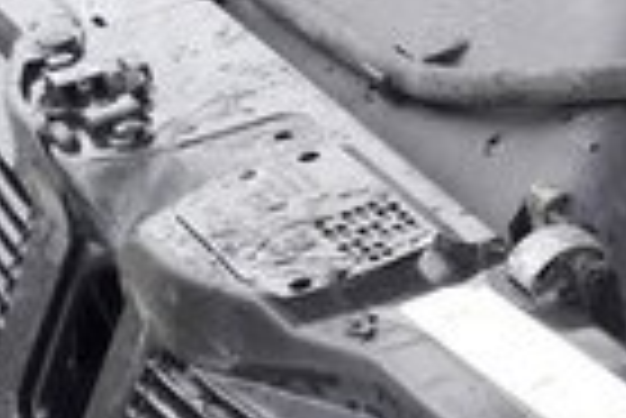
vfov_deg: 10.0
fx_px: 2402
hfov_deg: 13.0
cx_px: 1225
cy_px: 276
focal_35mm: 138
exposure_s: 1/125
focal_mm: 3.7
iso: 40
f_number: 1.9
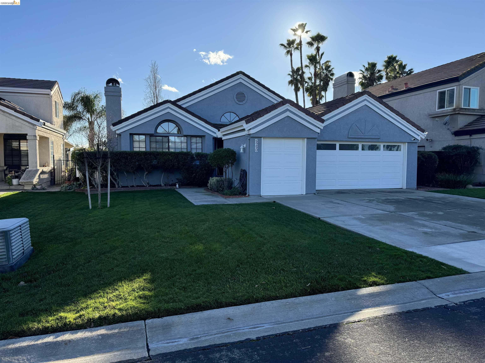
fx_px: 336
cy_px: 182
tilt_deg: -3.5
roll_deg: +0.0
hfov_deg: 71.6
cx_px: 242
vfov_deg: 56.8
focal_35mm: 24
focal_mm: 6.76
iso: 80
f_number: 1.78
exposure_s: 1/2041
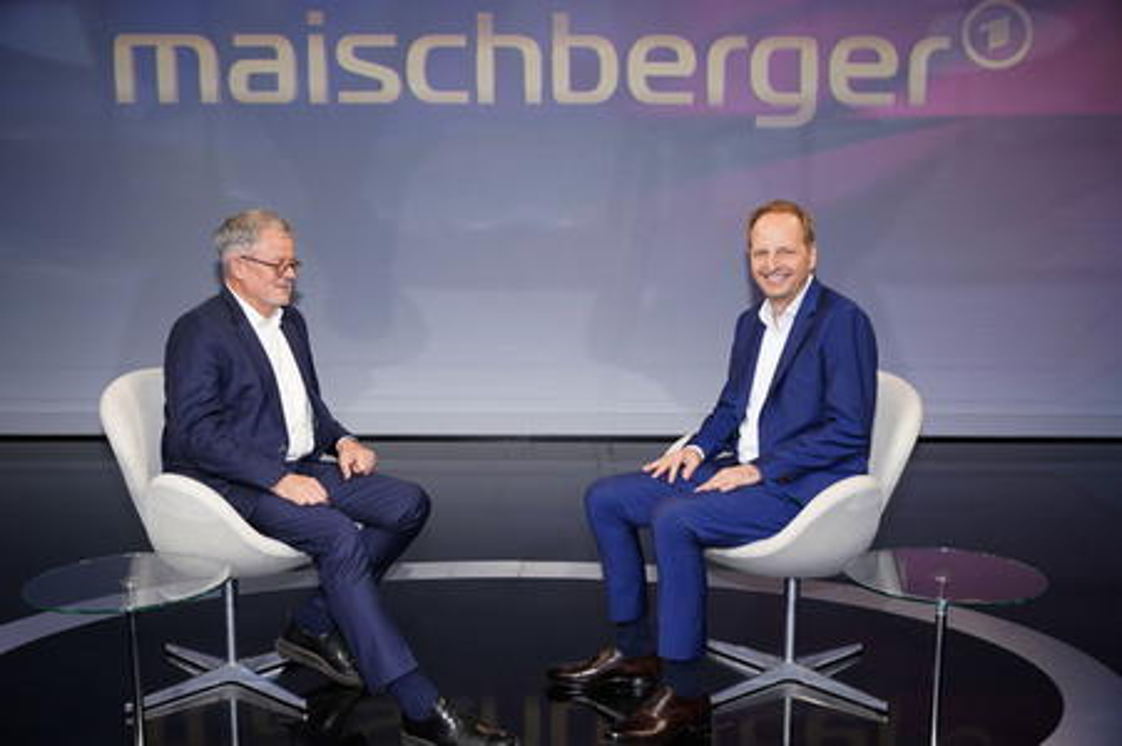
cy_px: 373
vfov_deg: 33.4
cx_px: 561
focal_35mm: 40
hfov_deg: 48.5
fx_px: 1246
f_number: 5
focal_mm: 40
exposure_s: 1/125
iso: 2000
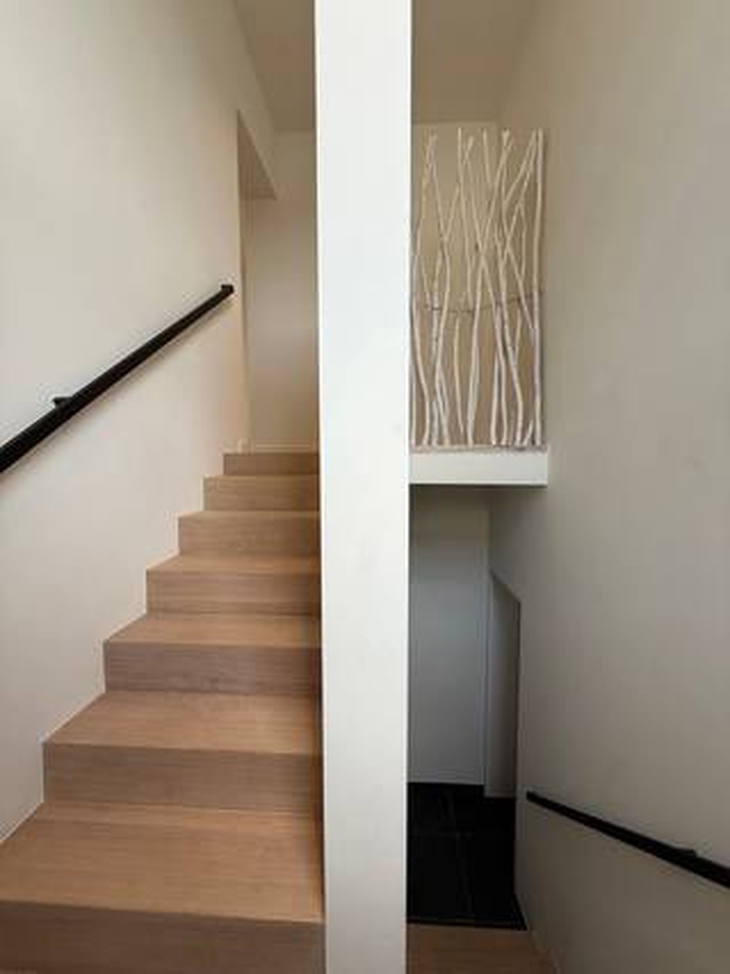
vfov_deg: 102.1
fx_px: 394
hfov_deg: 85.6
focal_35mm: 14
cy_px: 487
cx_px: 365
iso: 64
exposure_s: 1/99
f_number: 2.2
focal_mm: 2.22
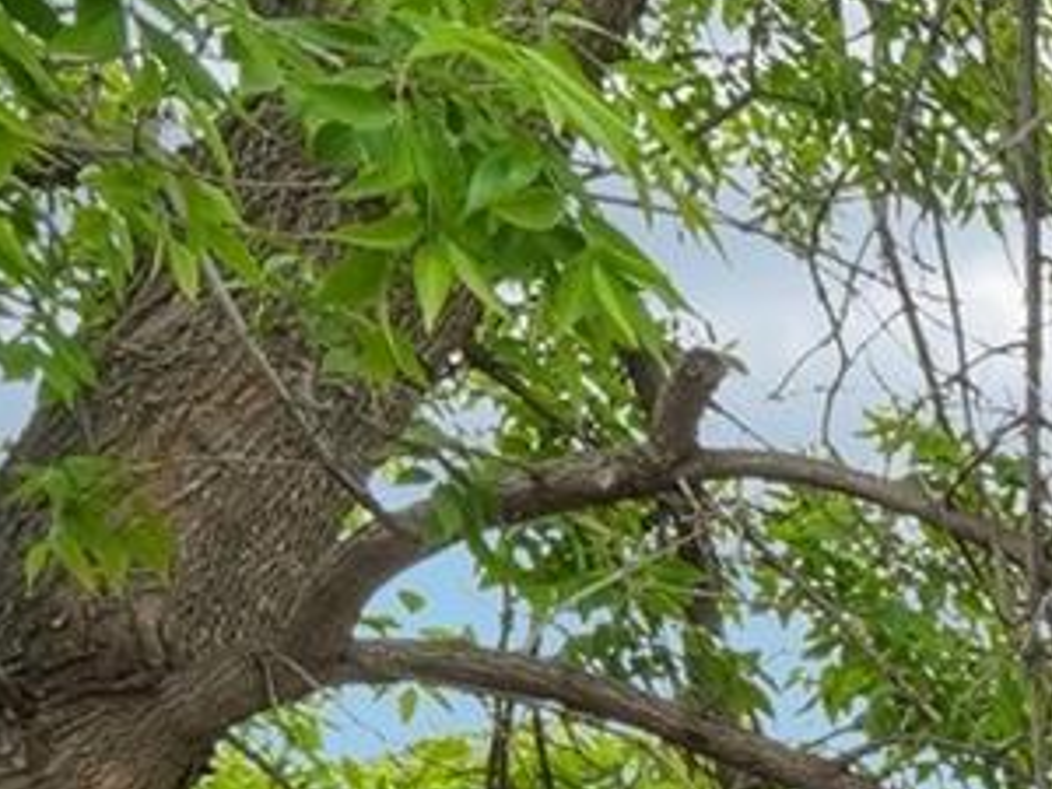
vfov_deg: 14.1
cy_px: 1820
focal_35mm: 77
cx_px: 2434
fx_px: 2340
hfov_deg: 15.6
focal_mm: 10
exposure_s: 1/160
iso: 800
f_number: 8
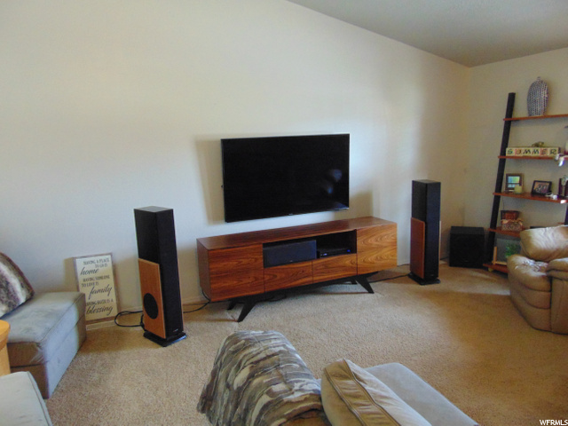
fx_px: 410
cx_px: 284
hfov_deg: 69.4
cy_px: 213
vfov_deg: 54.9
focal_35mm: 25
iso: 500
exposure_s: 1/20
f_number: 3
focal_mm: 4.5
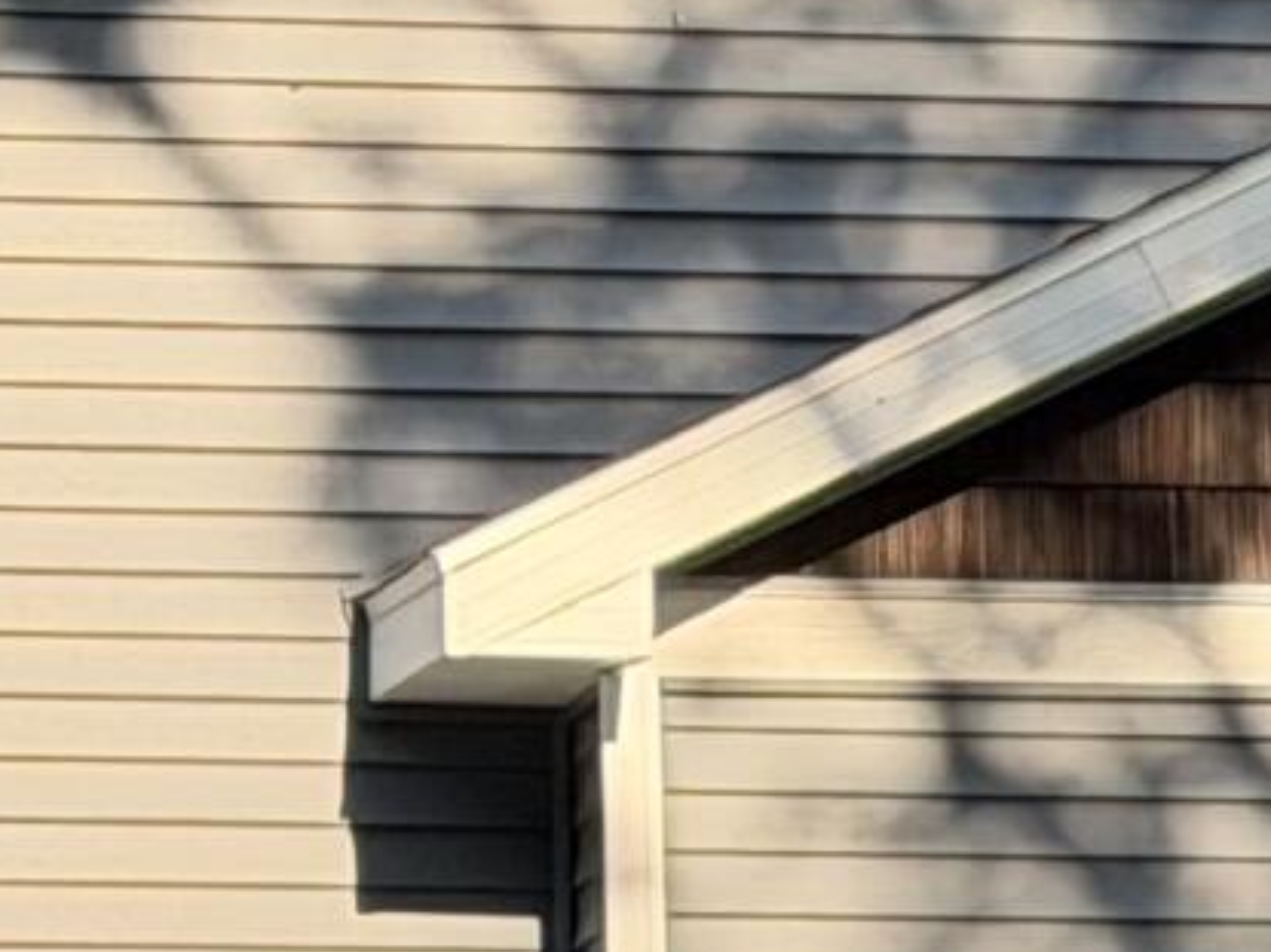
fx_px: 12737
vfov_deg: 4.2
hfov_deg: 5.6
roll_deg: +1.4
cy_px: 1598
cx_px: 2502
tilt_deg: +2.1
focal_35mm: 347
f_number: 1.78
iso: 80
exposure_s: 1/975
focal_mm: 6.76
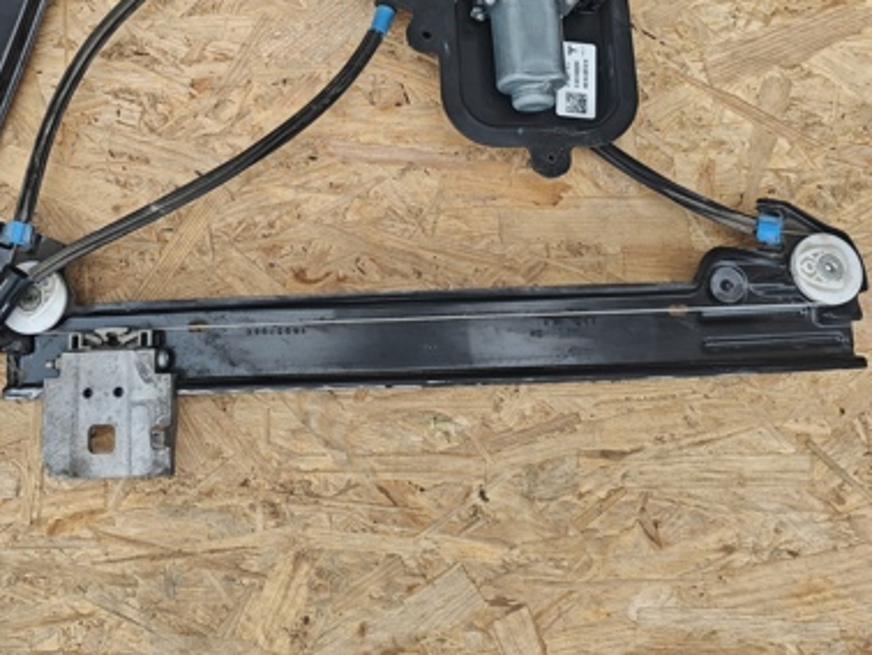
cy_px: 106
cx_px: 300
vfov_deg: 31.8
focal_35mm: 44
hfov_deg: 42.4
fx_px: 1109
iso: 160
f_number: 1.5
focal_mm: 4.94
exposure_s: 1/1656
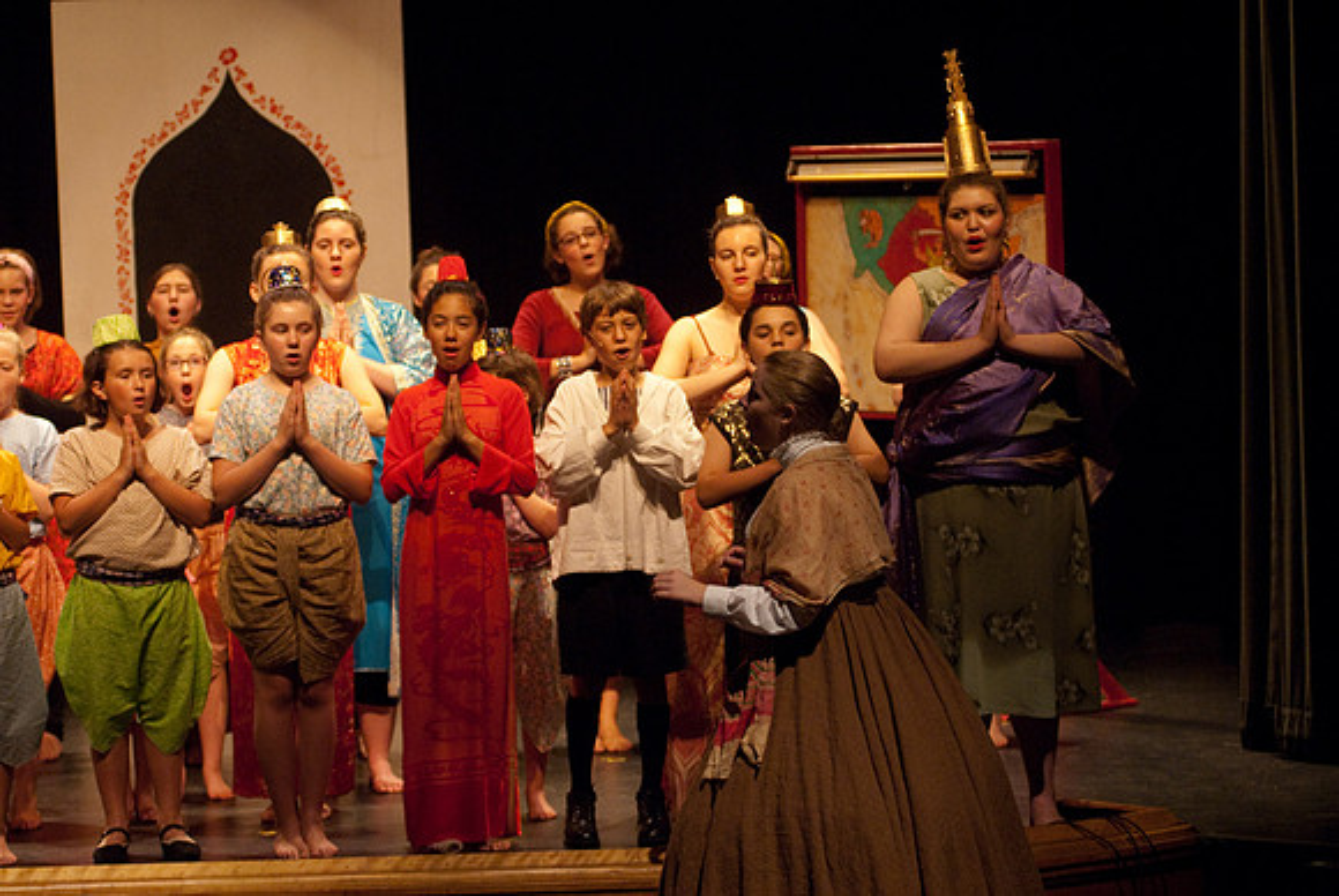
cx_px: 670
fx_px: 4468
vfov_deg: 11.4
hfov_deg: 17.0
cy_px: 448
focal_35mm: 120
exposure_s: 1/125
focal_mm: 80
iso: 1000
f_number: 2.8
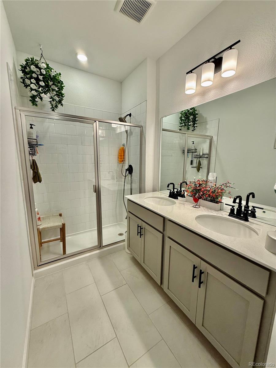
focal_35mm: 14
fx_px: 149
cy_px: 184
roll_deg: -0.8
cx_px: 138
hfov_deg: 85.7
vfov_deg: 102.1
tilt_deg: -9.0
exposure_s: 1/120
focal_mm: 2.22
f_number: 2.2
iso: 125
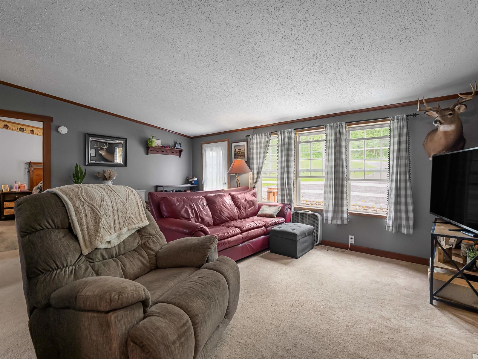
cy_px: 180
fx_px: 221
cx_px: 239
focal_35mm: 16
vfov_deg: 78.1
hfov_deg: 94.5
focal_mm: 8
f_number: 2.8
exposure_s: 1/60
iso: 2000
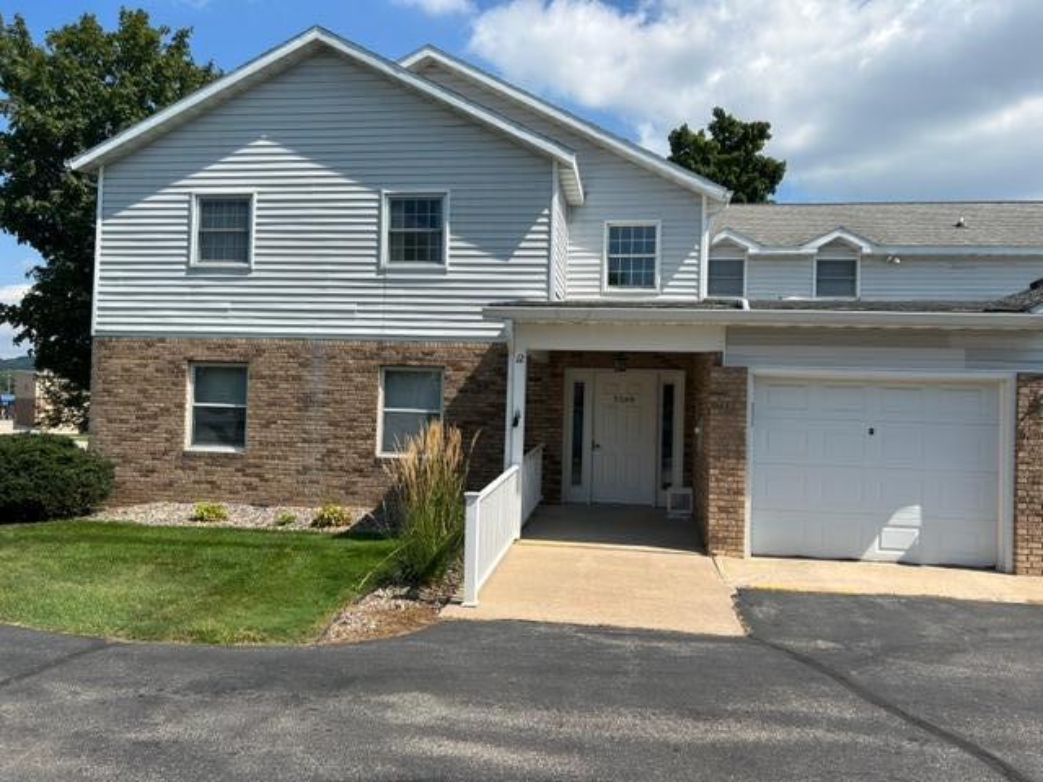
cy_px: 391
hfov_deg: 67.3
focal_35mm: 26
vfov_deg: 53.1
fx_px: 783
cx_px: 522
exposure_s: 1/4274
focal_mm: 5.7
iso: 50
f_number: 1.5
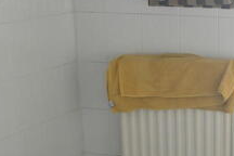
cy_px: 196
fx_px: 635
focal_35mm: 98
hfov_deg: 20.6
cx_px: 186
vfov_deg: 13.5
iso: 100
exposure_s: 1/100
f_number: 5
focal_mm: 21.5
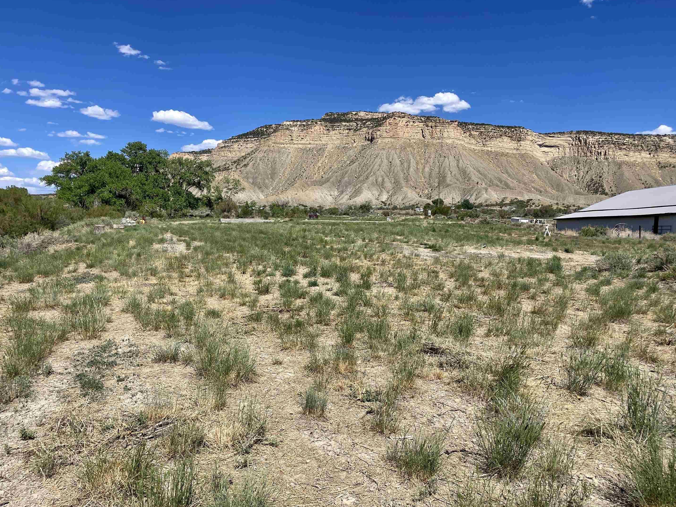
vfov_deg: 49.7
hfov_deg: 63.5
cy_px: 255
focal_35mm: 28
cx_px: 336
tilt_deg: -2.5
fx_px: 547
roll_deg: -0.6
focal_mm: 4.2
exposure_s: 1/4464
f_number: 1.6
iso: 32
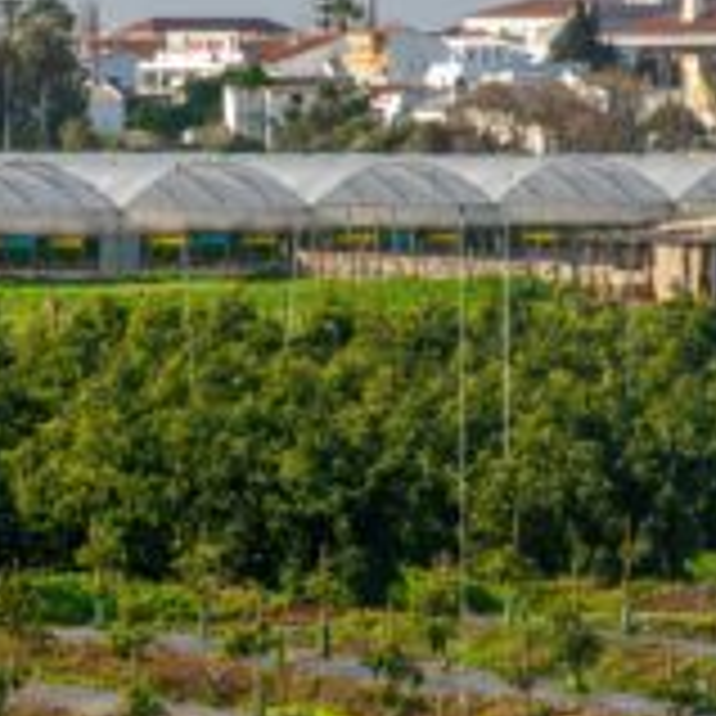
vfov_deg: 3.7
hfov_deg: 3.7
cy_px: 360
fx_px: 11022
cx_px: 342
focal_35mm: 471
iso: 125
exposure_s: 1/125
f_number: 8
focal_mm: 140
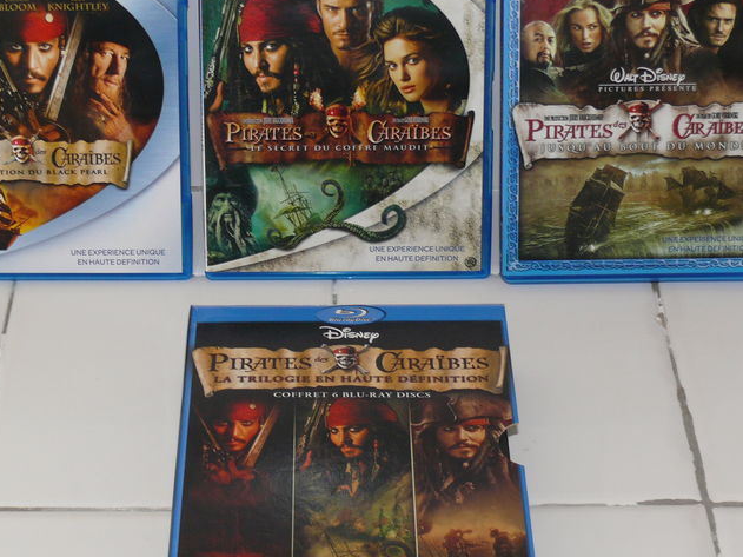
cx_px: 317
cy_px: 264
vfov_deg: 17.6
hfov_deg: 23.3
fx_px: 1803
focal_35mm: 84
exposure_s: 1/30
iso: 100
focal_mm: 10
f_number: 3.2
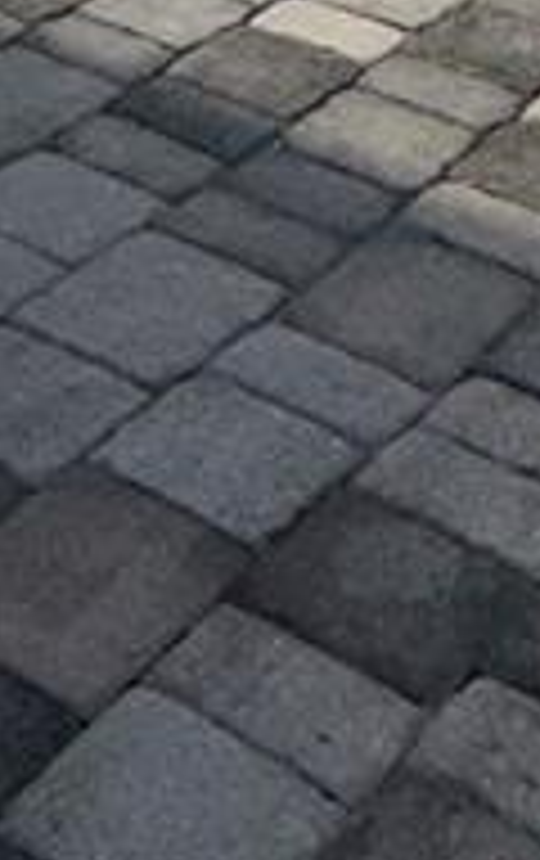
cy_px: -513
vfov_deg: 18.9
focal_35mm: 93
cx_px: -148
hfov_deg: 13.6
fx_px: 2182
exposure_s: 1/6494
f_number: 2.2
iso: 32
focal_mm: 2.22
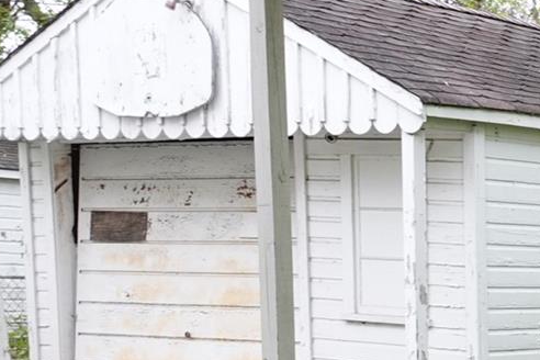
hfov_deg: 17.4
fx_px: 1500
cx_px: 913
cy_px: 498
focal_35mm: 100
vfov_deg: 13.1
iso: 100
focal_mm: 8.8
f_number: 3.5
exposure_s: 1/250
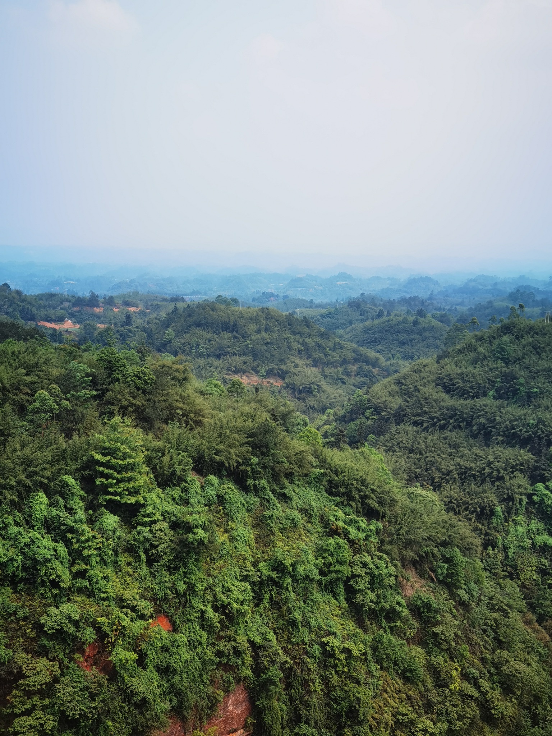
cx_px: 276
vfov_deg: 47.9
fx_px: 829
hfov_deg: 36.8
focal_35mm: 39
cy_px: 368
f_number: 1.9
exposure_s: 1/2577
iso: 50
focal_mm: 6.71
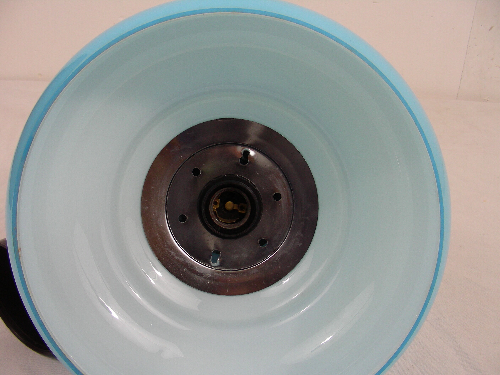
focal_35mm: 38
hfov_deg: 49.0
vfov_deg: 37.7
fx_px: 549
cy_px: 188
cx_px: 250
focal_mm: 6.3
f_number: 3.5
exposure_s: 1/21.1
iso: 50
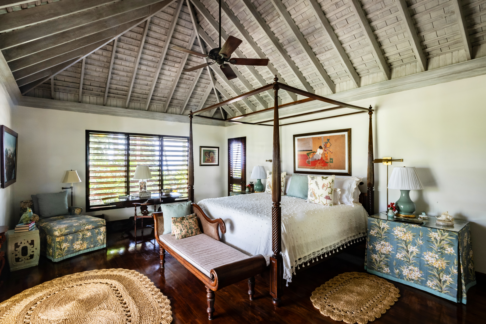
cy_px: 162
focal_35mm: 18
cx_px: 243
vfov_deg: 68.9
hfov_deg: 91.6
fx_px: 236
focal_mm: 17.5
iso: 500
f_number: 22
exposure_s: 1/5
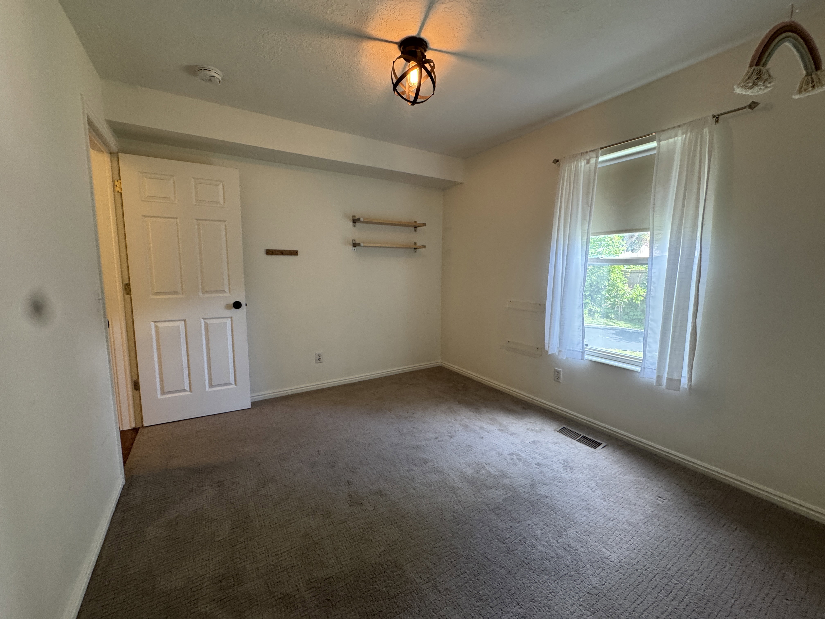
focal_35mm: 14
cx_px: 412
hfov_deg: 102.1
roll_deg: -0.4
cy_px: 310
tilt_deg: -8.7
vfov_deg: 85.7
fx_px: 334
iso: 250
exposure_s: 1/60
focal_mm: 2.22
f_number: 2.2
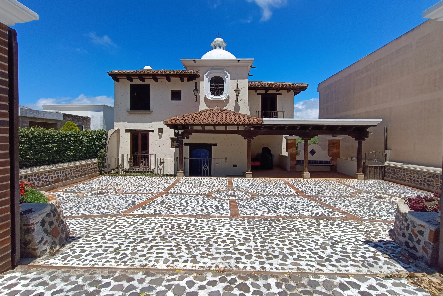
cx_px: 220
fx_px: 209
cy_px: 145
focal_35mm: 17
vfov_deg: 70.4
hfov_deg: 93.3
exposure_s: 1/1647
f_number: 2.2
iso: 51
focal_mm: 1.66
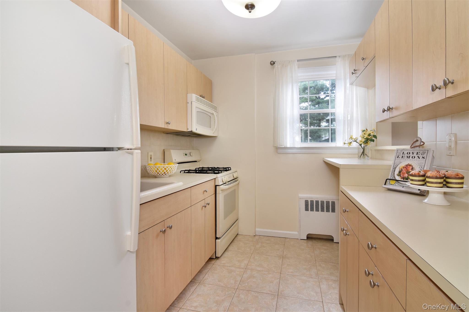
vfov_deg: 72.0
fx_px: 215
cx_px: 234
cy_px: 156
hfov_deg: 95.0
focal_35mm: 16
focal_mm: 11
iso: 640
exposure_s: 1/30
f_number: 11
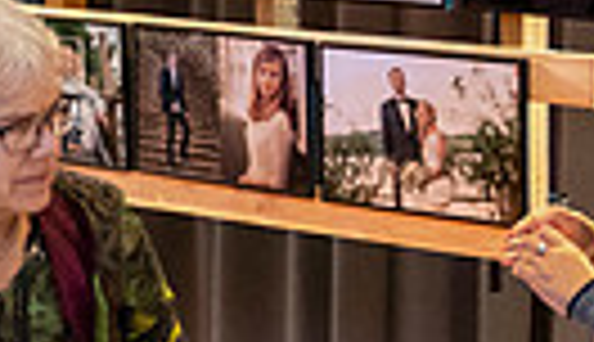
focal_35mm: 170
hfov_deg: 11.3
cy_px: 87
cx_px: -623
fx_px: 2693
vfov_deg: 7.3
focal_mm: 28
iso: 5000
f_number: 2.8
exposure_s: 1/100
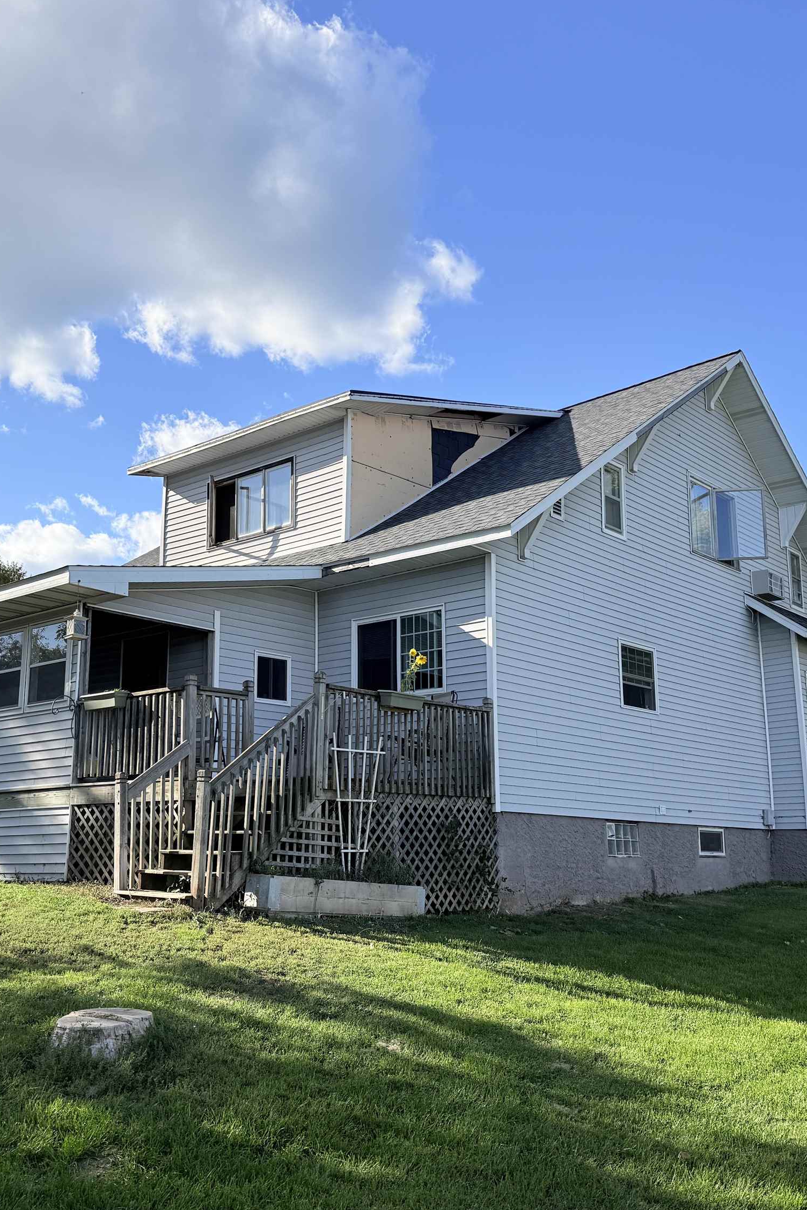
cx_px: 336
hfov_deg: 38.8
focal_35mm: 34
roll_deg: -0.6
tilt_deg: +13.0
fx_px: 1143
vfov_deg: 55.8
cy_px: 606
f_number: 1.78
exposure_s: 1/3953
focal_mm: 6.76
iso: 80
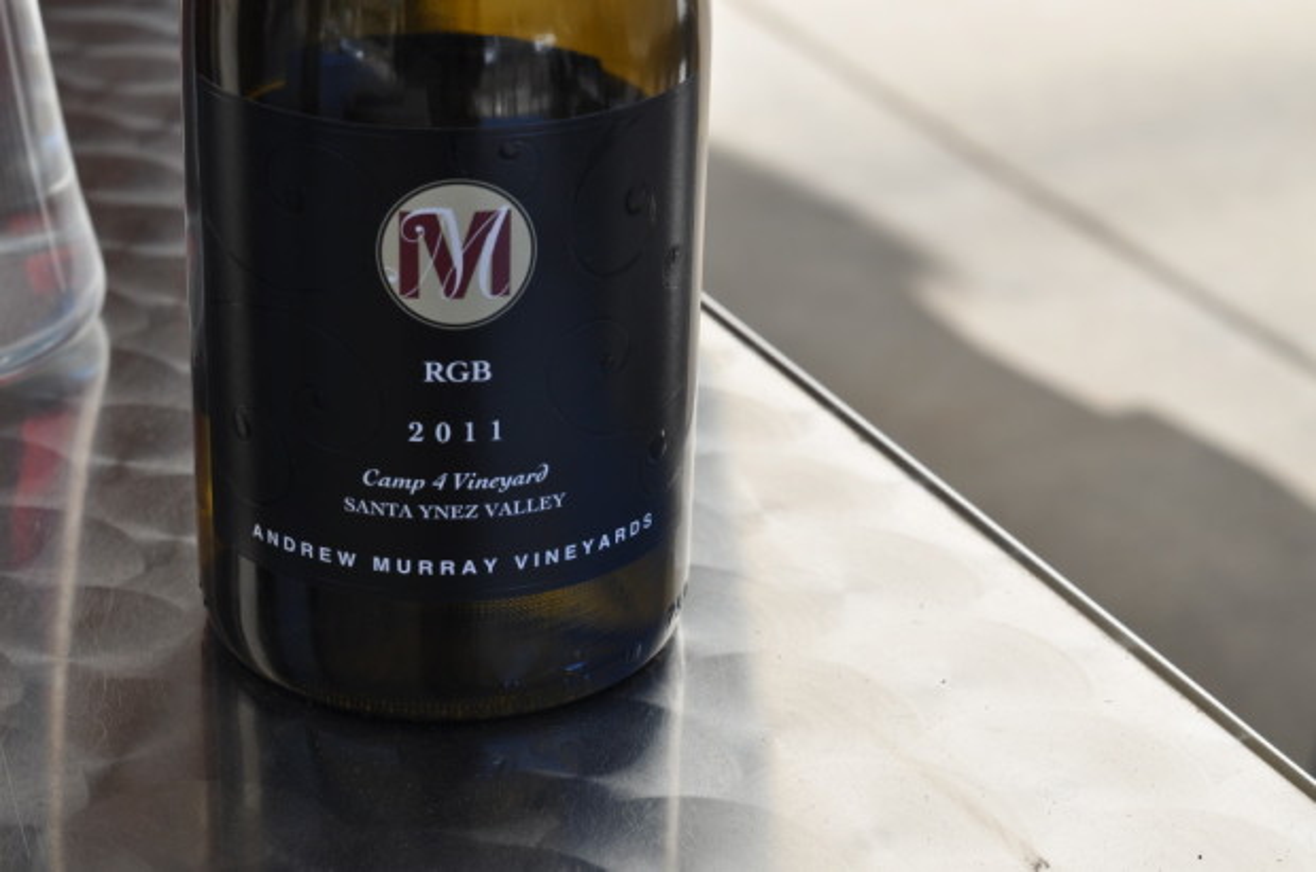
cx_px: 658
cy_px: 436
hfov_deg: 27.0
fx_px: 2737
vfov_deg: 18.1
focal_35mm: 75
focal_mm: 50
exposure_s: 1/250
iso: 200
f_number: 8
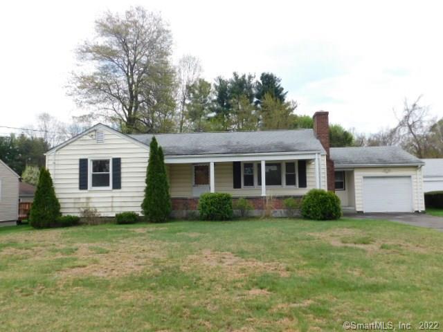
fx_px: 358
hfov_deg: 63.4
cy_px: 166
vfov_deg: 49.7
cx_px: 222
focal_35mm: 28
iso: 125
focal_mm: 4.9
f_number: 3.2
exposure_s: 1/640
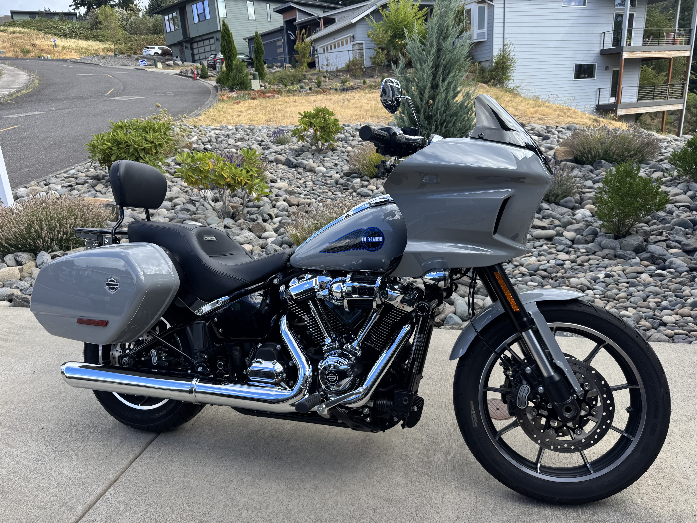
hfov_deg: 71.6
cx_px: 348
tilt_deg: -17.8
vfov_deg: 56.8
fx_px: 483
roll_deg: +3.3
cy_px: 262
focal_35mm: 24
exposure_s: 1/1131
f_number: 1.78
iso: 80
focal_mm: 6.76
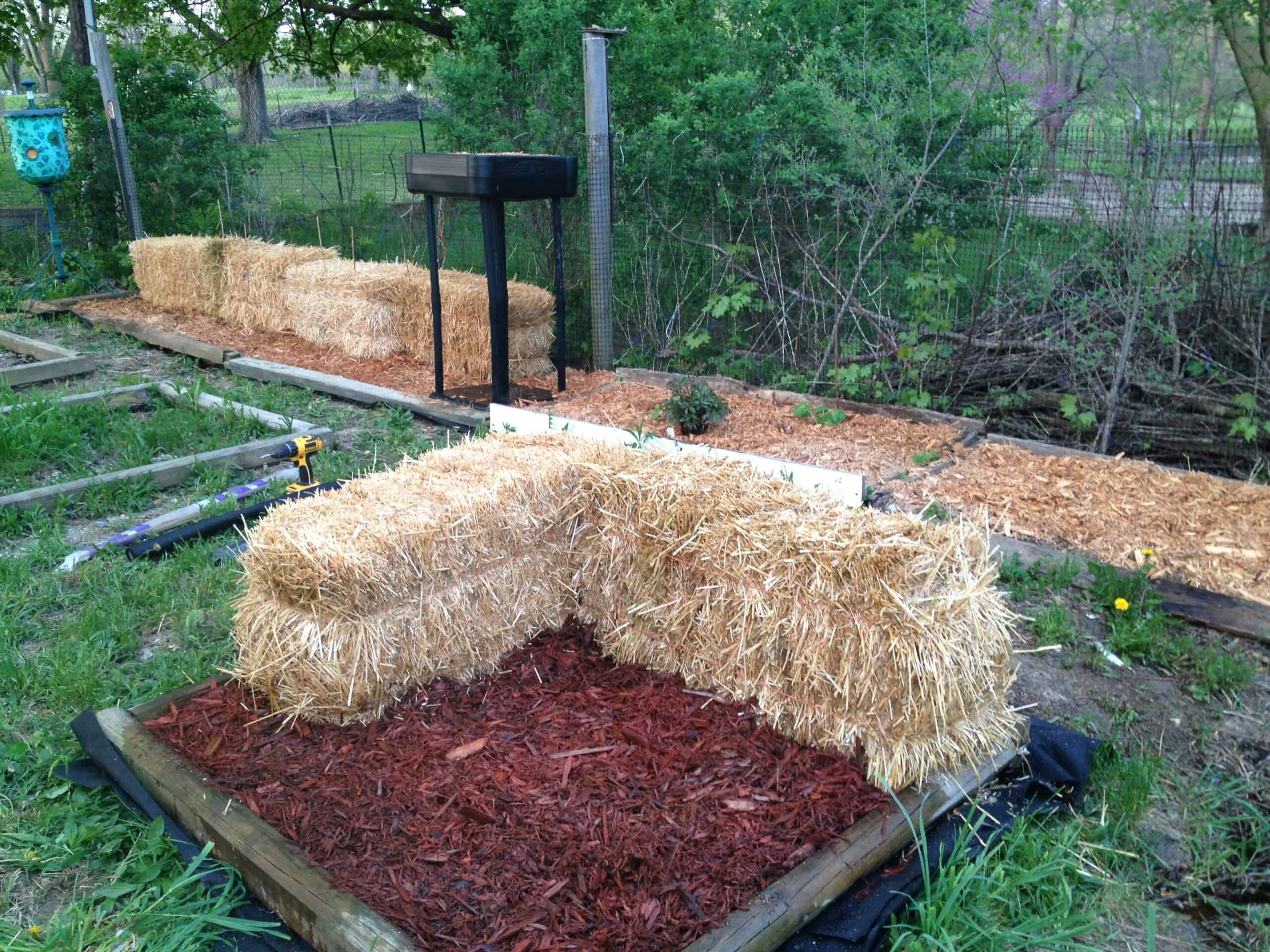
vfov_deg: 40.7
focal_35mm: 35
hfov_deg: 52.6
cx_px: 635
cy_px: 476
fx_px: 1284
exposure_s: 1/20
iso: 64
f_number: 2.4
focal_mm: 4.28
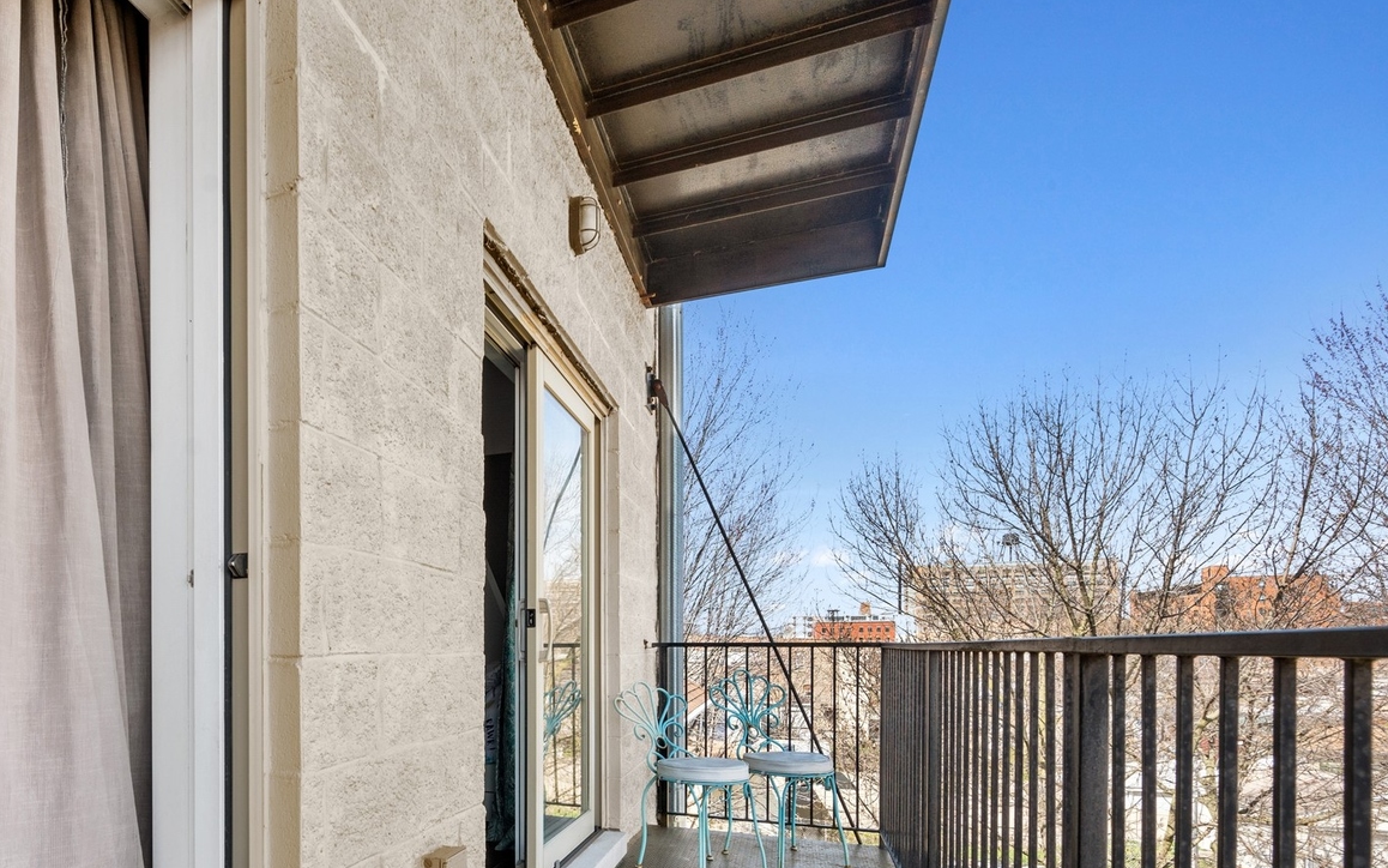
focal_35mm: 20
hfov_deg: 81.9
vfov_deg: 56.8
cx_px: 453
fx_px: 757
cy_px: 646
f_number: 8
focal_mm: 14
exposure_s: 1/160
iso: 400
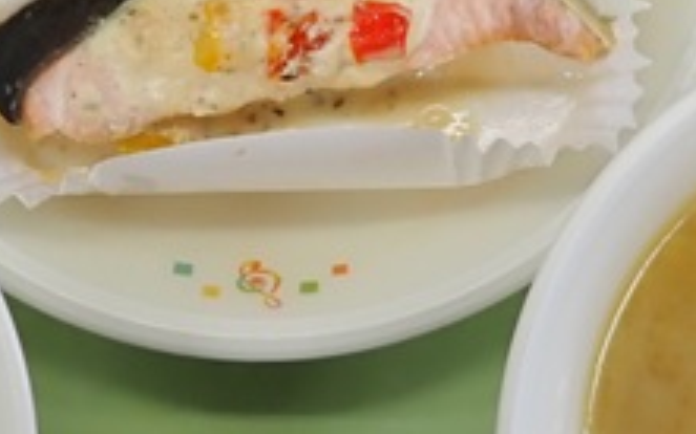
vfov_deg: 13.5
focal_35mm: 96
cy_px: 28
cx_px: 331
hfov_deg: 21.6
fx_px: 1820
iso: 100
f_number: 2
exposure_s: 1/125
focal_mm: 4.5
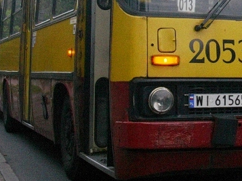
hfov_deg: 23.3
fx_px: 580
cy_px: 25
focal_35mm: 83
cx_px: 191
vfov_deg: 17.5
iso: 70
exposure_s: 1/69.7
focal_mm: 5.6
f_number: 2.7
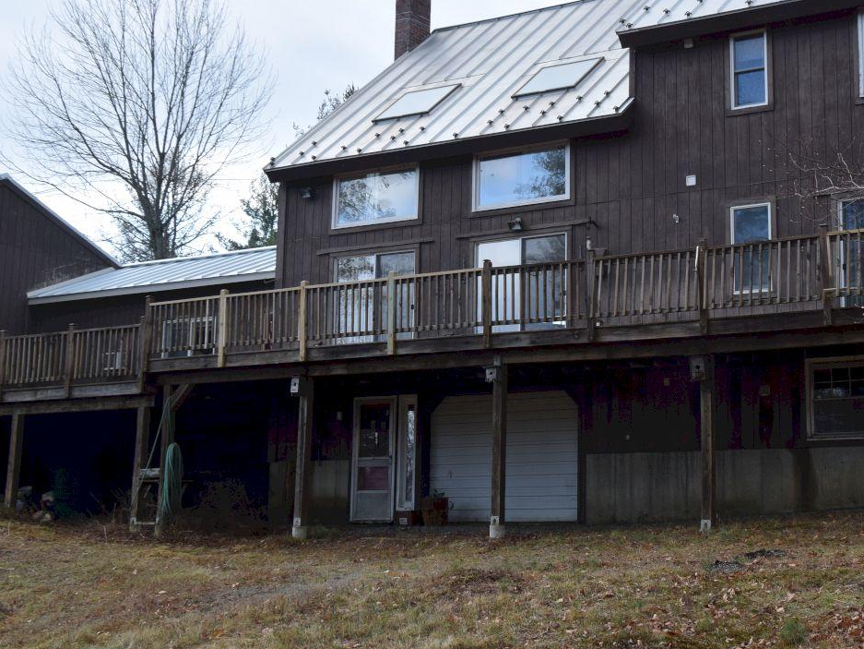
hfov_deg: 31.9
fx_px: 1498
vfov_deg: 24.4
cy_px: 254
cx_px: 573
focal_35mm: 60
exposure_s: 1/250
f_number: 8
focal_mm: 26
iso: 360
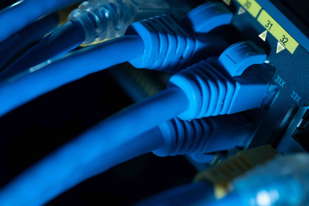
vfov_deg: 10.4
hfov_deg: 15.5
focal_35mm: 132
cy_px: 85
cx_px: 191
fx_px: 1133
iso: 200
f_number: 2.8
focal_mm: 60
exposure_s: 1/100
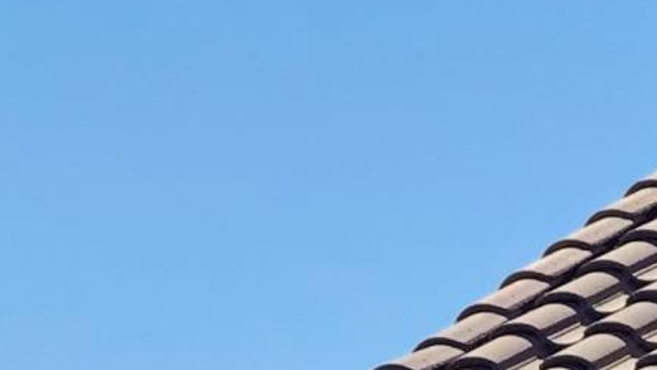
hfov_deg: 5.5
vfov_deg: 3.1
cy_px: 1374
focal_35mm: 386
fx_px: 6728
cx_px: 1304
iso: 16
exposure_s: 1/750
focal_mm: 6
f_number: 2.4
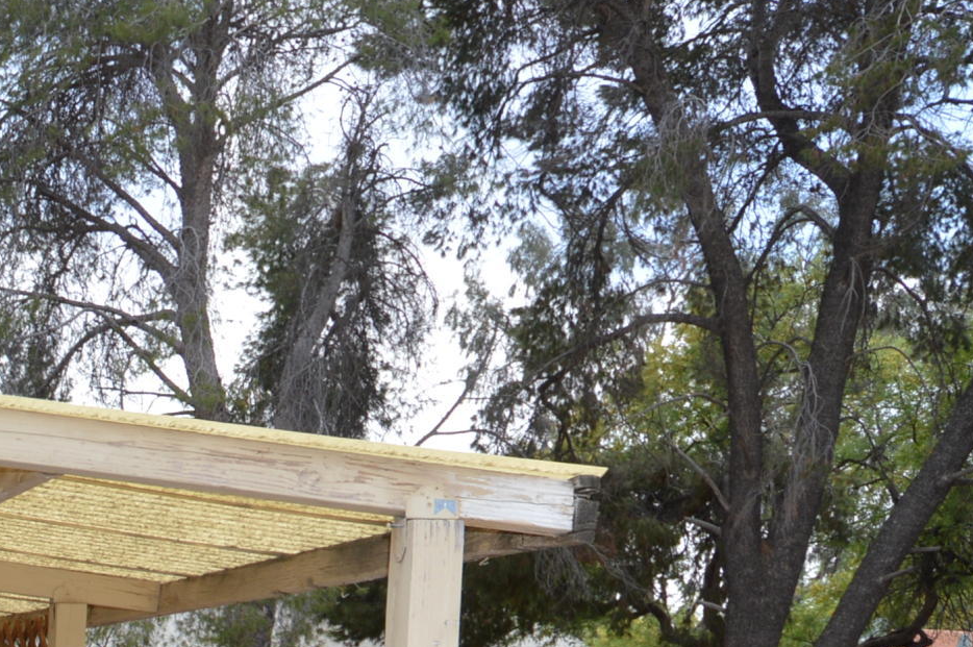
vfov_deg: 19.6
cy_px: 884
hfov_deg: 27.0
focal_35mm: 63
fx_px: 1691
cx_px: -293
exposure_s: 1/200
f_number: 5
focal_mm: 13
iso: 100
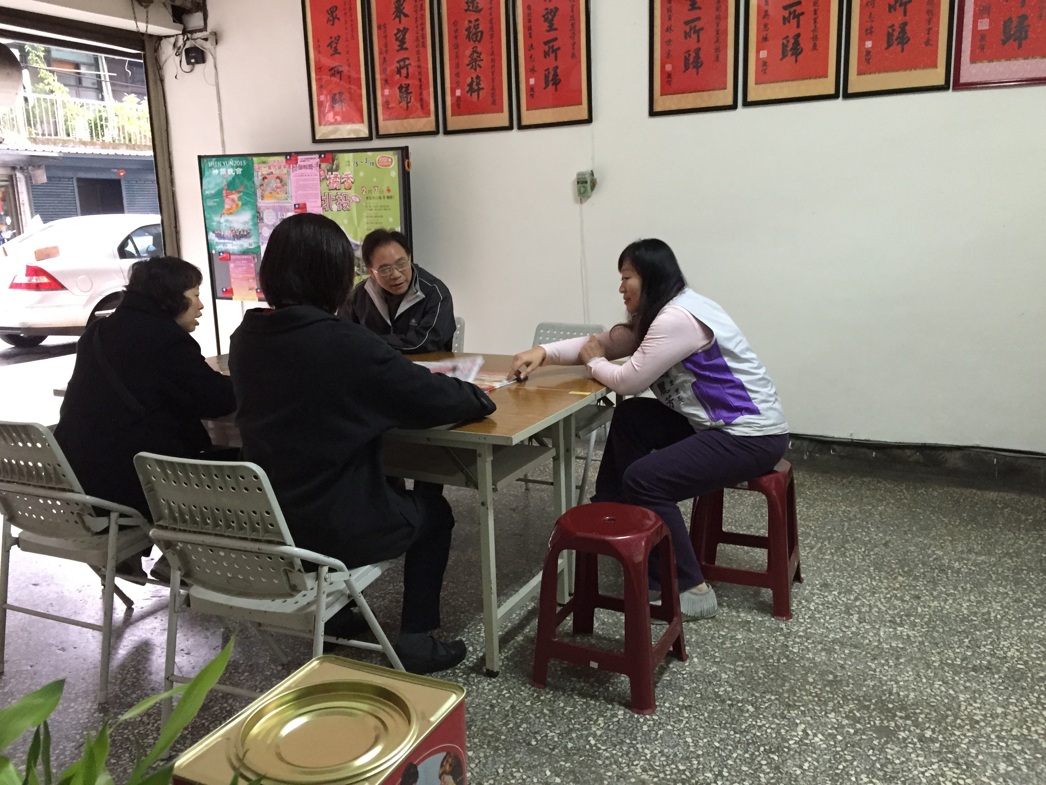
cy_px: 392
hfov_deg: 61.7
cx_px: 523
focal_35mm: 29
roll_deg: +1.8
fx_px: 876
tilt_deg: -10.7
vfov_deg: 48.2
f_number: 2.2
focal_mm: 4.15
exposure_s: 1/30
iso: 200
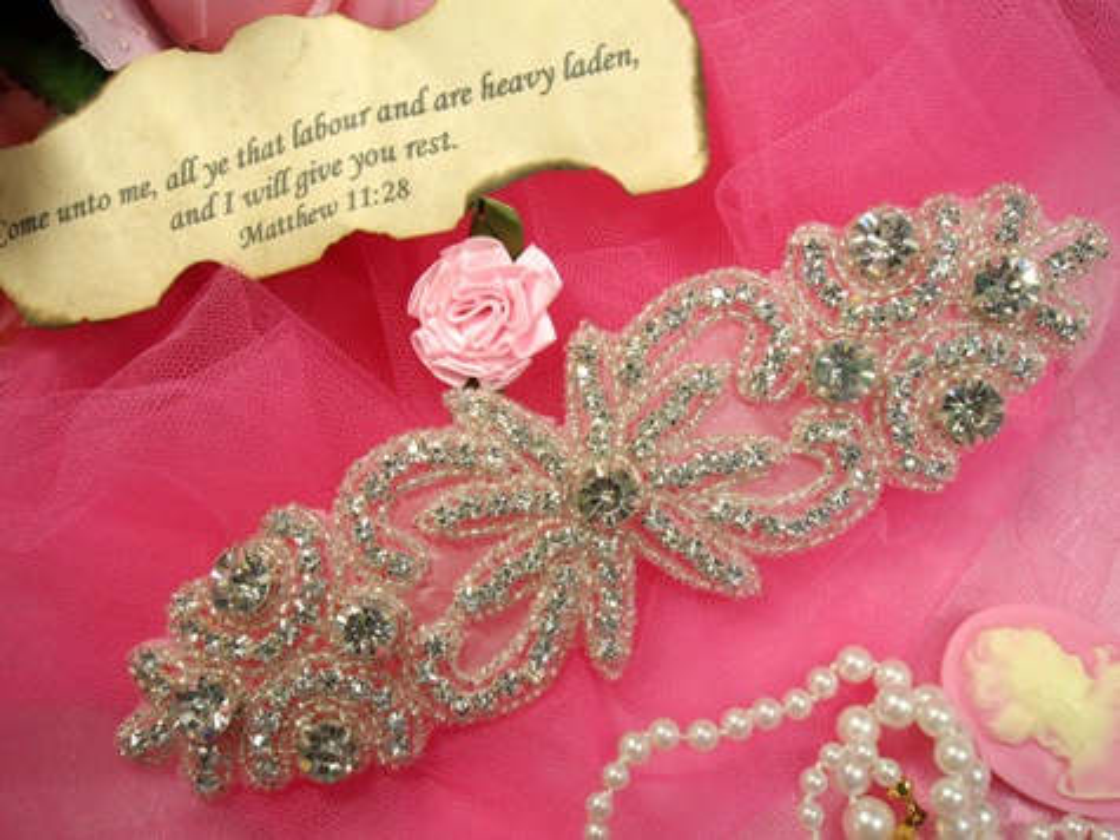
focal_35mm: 36
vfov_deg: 39.6
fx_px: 1164
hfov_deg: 51.4
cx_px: 560
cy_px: 420
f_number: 4.1
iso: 80
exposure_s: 1/60
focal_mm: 6.5
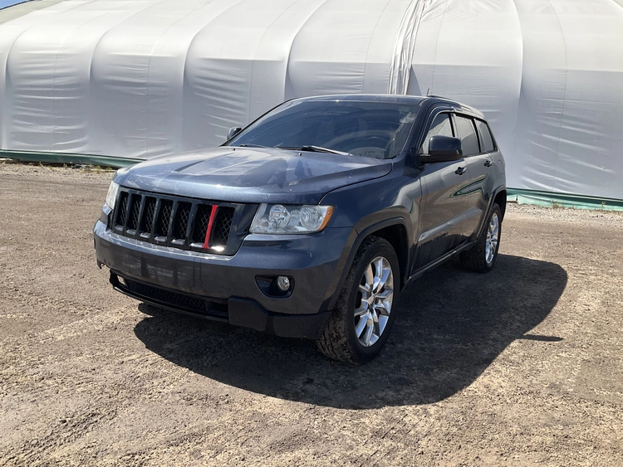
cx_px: 312
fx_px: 522
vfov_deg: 48.3
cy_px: 234
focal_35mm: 29
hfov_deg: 61.6
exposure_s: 1/1490
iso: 25
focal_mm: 3
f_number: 1.8
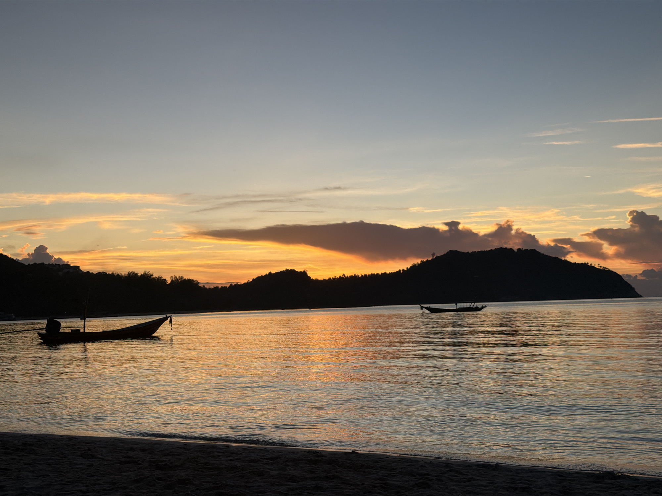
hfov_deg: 39.7
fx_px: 918
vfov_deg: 30.3
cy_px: 248
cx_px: 331
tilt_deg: +2.9
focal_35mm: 48
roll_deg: +1.9
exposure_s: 1/1070
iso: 64
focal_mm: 6.76
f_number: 1.78
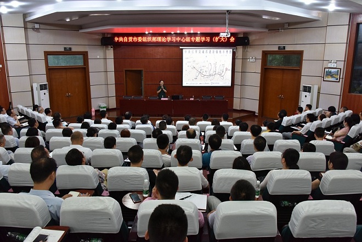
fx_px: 282
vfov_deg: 46.5
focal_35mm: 28
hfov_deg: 65.4
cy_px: 121
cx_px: 181
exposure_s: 1/13
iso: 1600
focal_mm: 28
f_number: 8
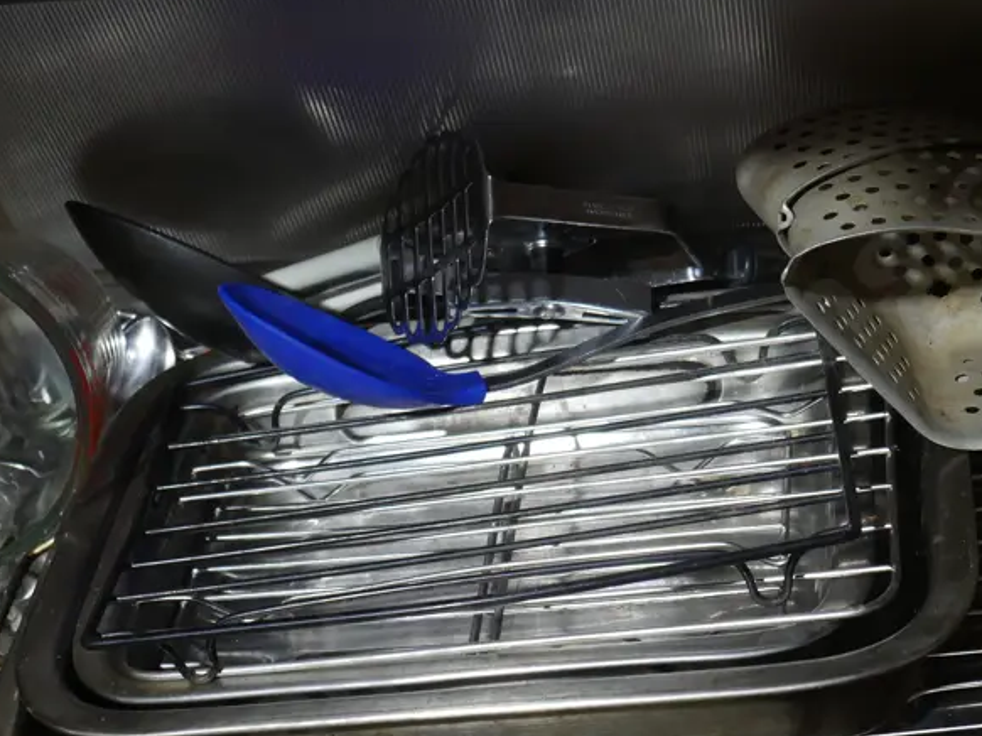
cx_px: 555
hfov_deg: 22.2
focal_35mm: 88
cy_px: 525
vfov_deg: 16.7
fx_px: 2495
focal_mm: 25
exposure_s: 1/60
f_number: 5.3
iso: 640
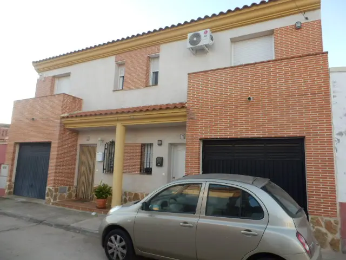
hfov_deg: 71.6
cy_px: 130
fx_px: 240
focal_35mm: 24
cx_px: 173
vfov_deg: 56.8
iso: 80
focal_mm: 4.2
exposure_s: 1/80
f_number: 3
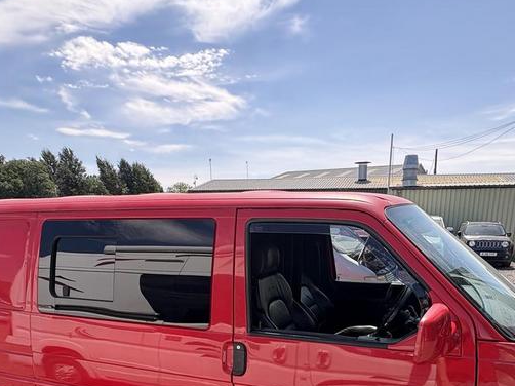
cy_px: 316
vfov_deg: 51.0
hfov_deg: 68.9
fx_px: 372
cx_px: 302
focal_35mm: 25
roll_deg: +1.4
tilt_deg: -14.5
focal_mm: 2.22
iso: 64
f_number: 2.2
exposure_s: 1/453
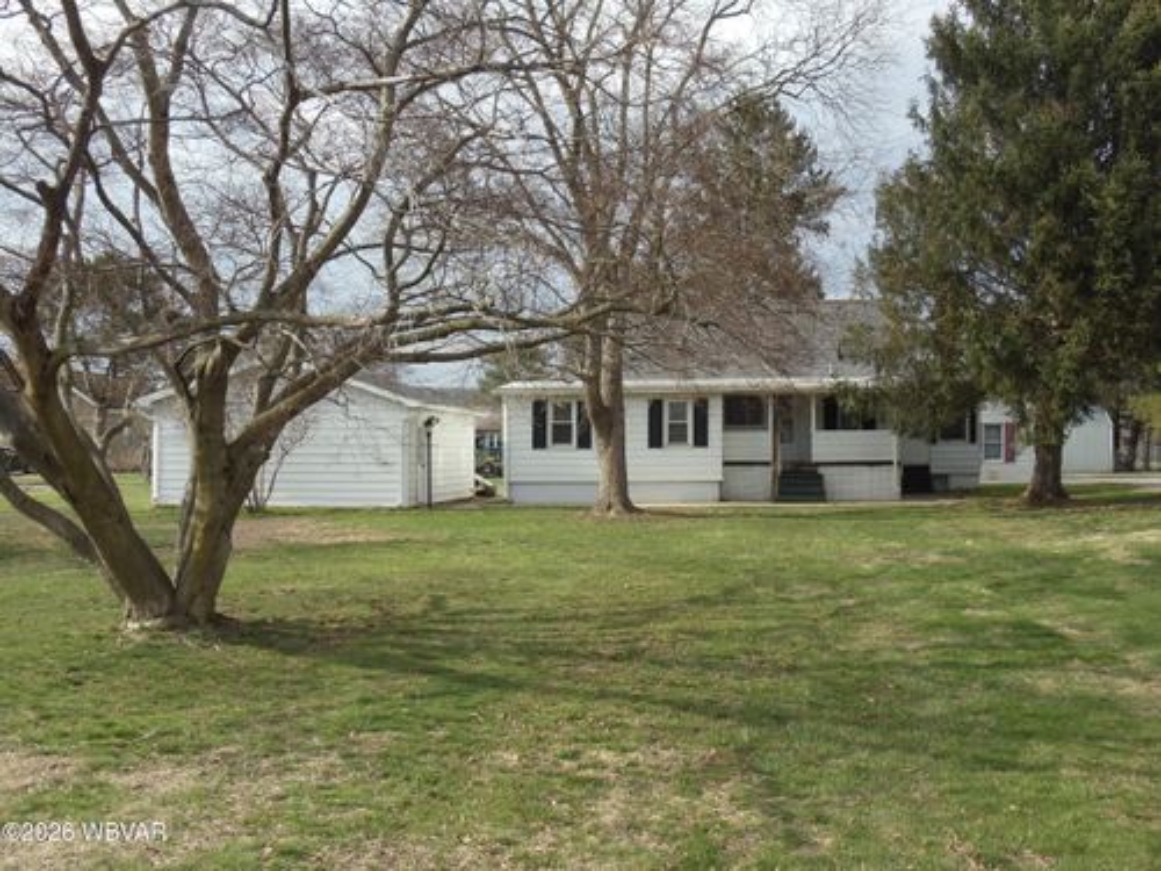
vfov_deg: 29.1
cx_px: 580
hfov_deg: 38.2
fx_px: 1677
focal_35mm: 50
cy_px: 436
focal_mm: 6.81
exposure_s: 1/500
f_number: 3.7
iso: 100
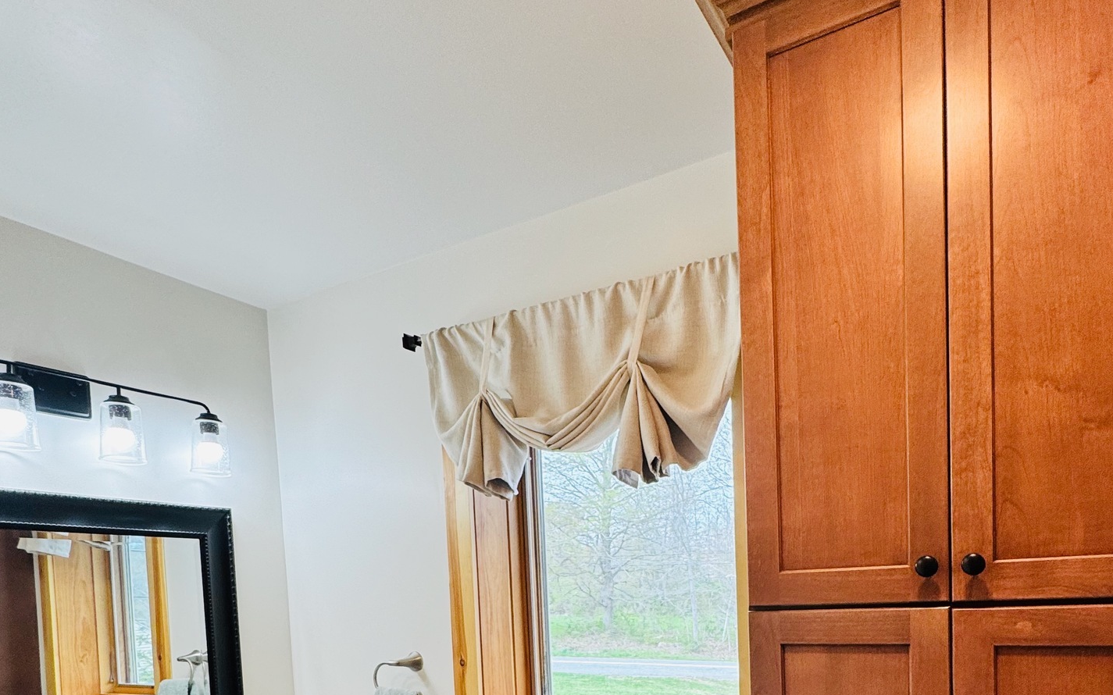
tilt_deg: -1.4
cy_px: 637
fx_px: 728
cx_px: 623
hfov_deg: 74.5
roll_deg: +2.5
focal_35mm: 24
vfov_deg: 45.7
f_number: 2.2
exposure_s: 1/120
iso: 64
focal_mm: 2.22
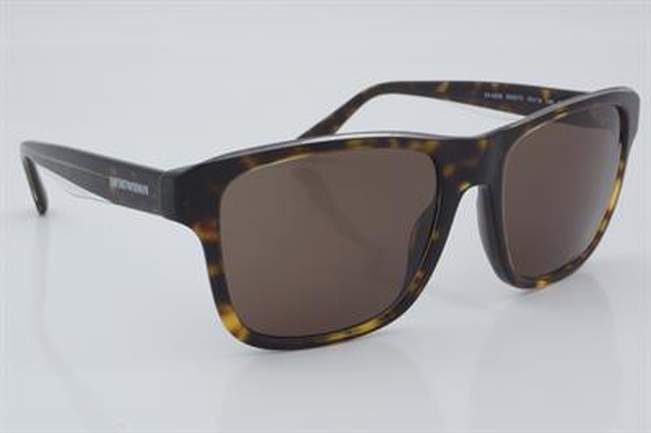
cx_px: 326
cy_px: 216
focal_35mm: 75
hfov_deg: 27.0
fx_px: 1355
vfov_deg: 18.2
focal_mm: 50
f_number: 32
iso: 100
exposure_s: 1/4
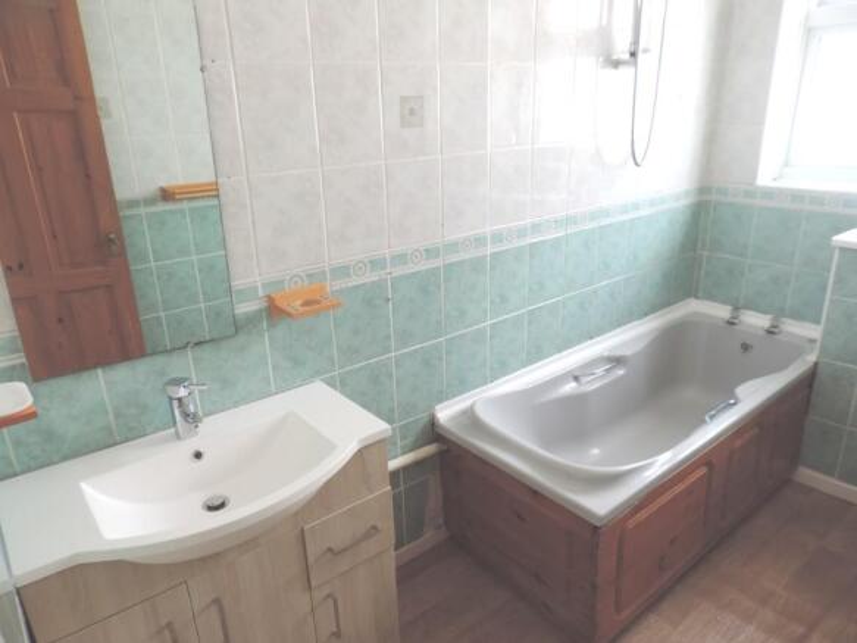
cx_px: 428
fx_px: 594
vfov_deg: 56.8
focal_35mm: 24
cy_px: 322
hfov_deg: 71.6
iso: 160
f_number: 3
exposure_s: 1/30
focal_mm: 4.3
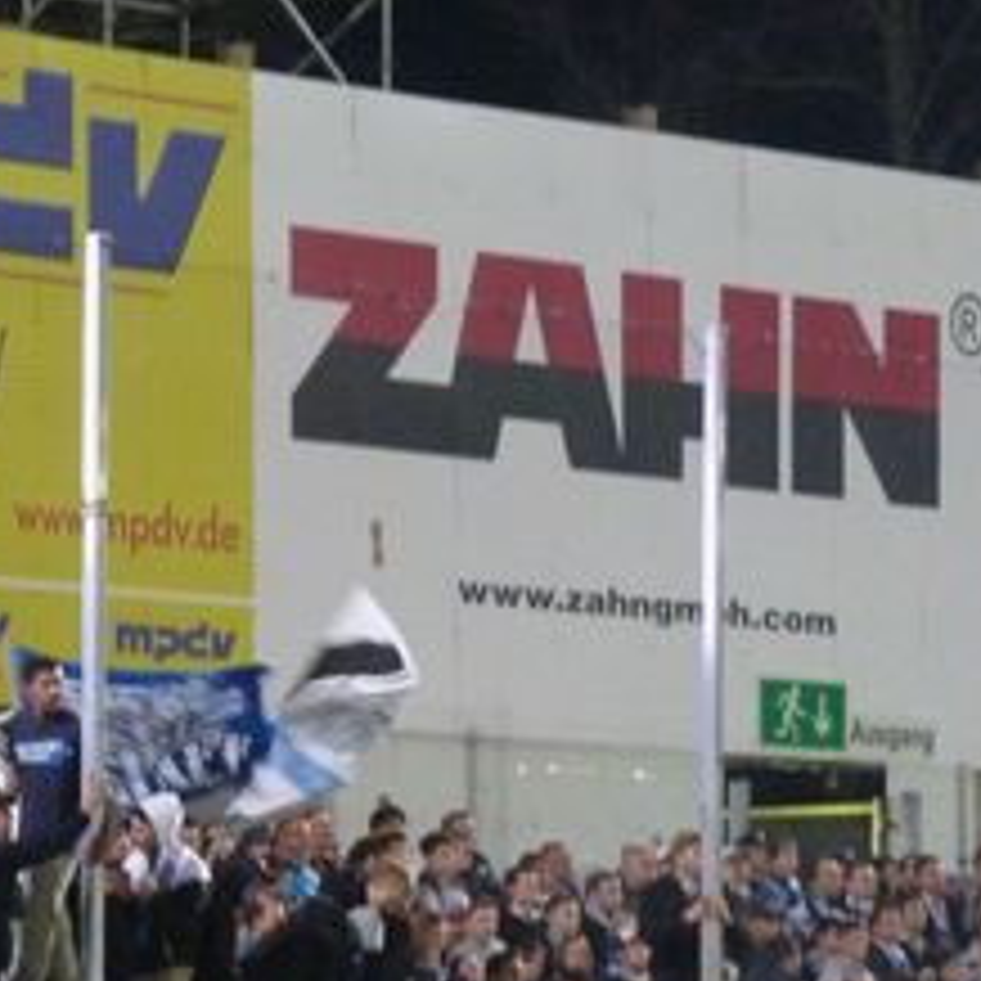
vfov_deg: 6.7
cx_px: -76
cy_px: 776
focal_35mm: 261
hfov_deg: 6.7
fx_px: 8368
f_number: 3.6
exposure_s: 1/40
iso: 800
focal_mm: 20.1
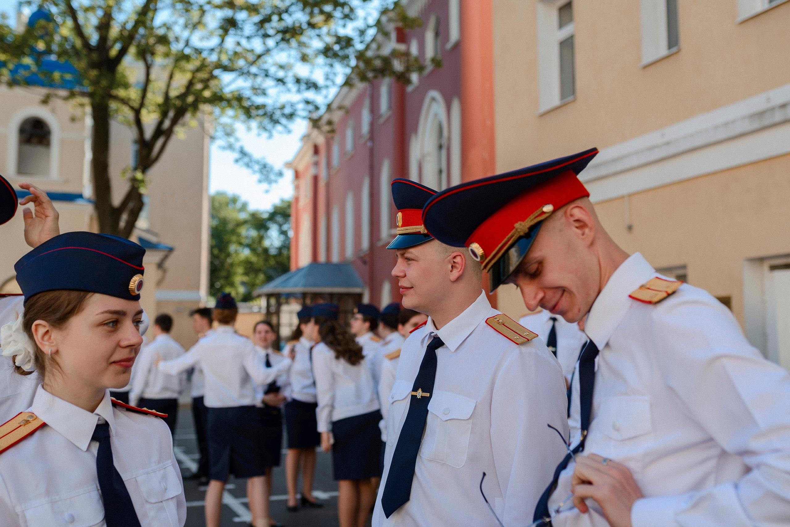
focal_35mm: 39
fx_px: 859
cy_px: 264
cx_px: 395
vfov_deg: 34.1
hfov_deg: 49.4
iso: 100
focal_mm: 35
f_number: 3.2
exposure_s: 1/640
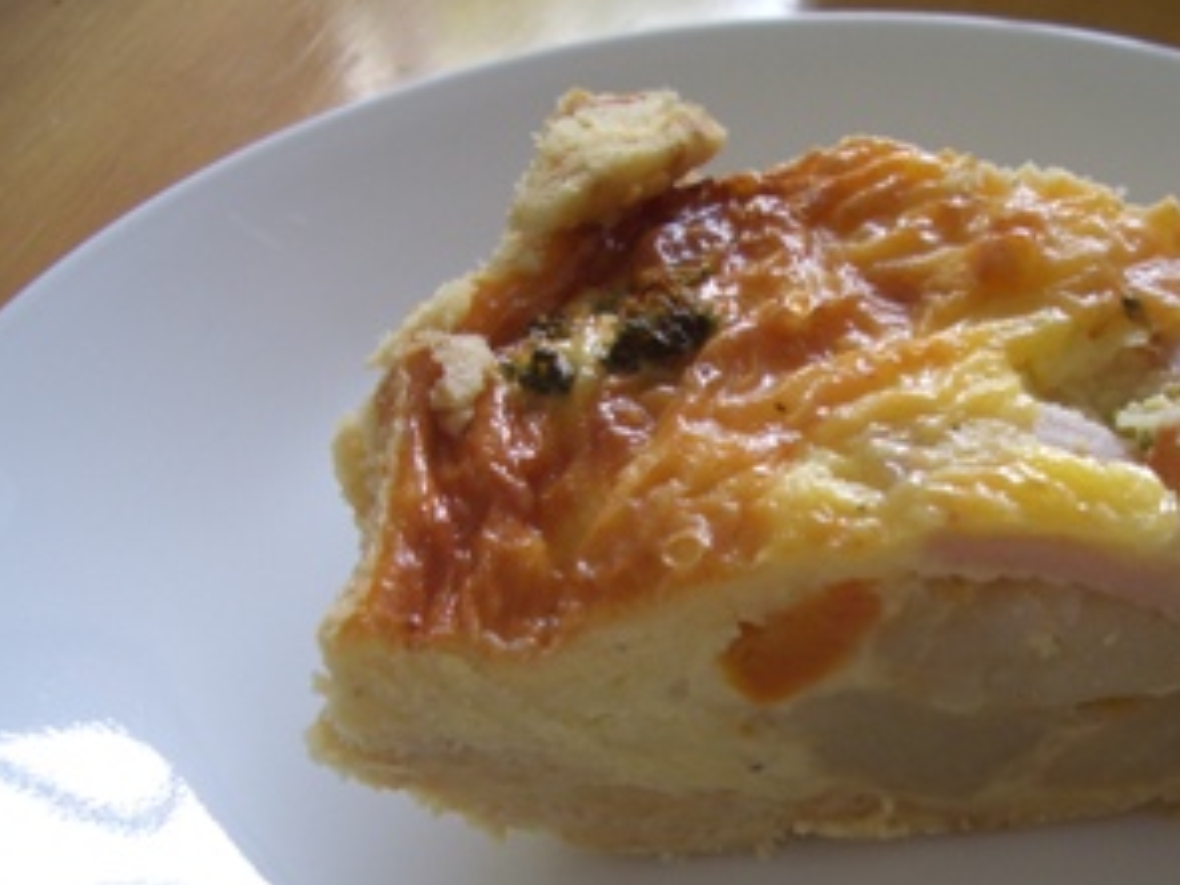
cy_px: 634
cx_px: 881
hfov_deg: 35.4
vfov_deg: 27.2
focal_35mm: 53
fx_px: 1807
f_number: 2.6
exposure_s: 1/100
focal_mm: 5.8
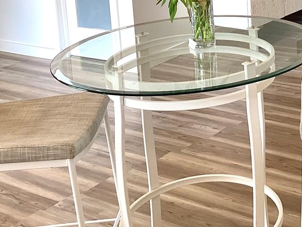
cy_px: -39
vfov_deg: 19.1
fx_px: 637
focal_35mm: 73
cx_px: 286
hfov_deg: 25.6
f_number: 2.4
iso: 50
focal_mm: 3.3
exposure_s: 1/60
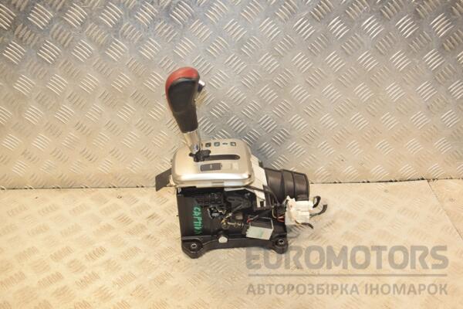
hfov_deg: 53.1
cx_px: 232
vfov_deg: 36.9
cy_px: 154
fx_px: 463
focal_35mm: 36
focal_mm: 24
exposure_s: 1/200
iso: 800
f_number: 5.6
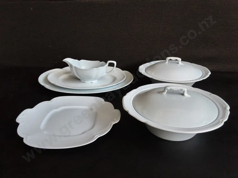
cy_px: 89
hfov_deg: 65.3
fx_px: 186
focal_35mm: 27
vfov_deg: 51.4
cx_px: 119
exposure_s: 1/100
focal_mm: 2.87
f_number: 2
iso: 80
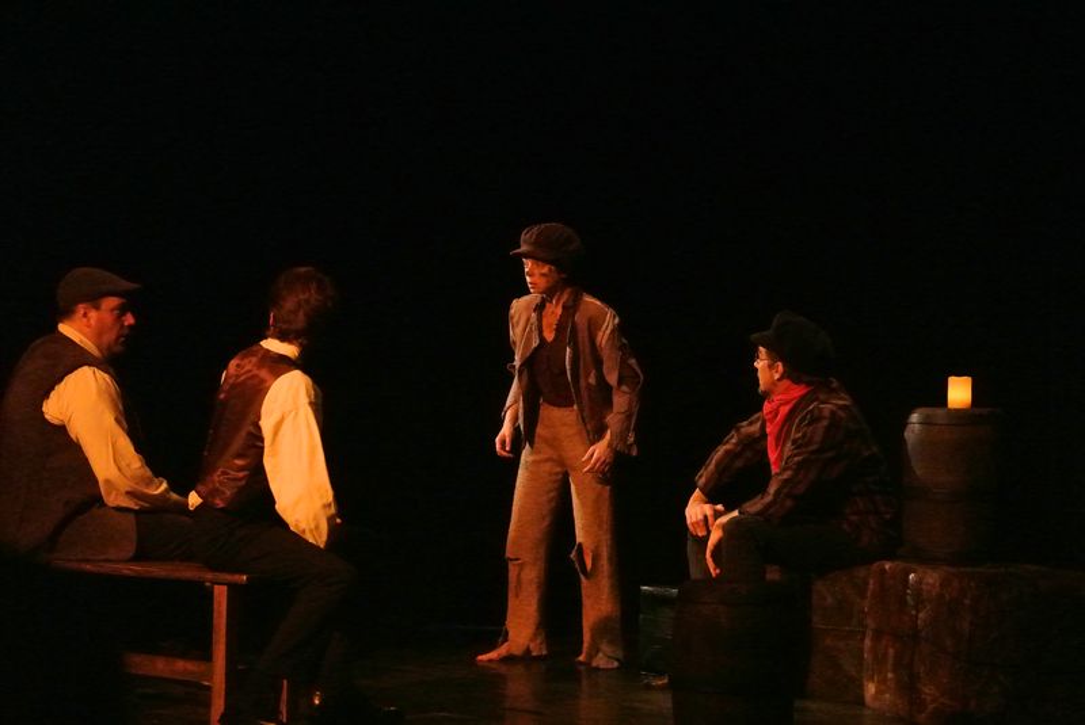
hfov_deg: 21.0
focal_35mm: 97
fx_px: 2926
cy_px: 362
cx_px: 542
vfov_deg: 14.1
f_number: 3.8
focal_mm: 36.1
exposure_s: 1/50
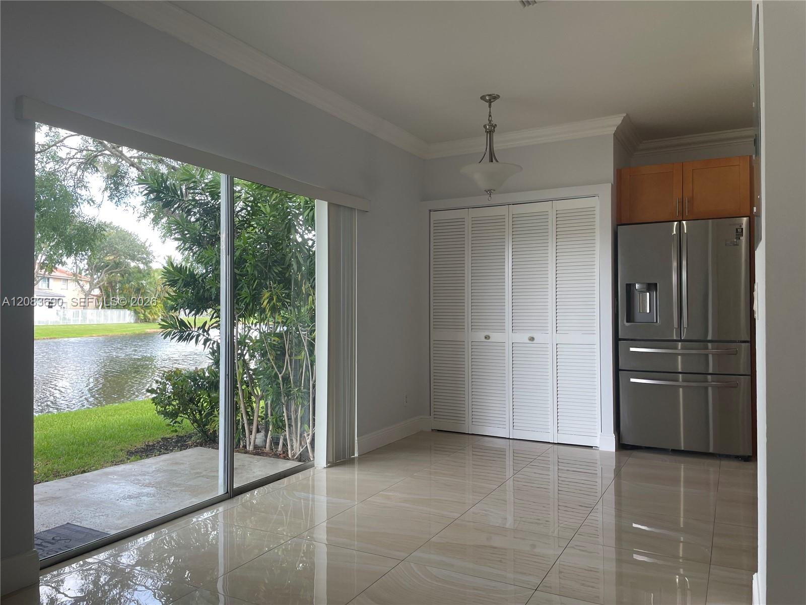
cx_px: 403
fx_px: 605
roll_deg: -0.1
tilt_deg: +0.7
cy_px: 302
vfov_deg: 53.1
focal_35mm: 26
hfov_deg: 67.3
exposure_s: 1/120
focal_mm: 4.2
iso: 32
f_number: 1.6
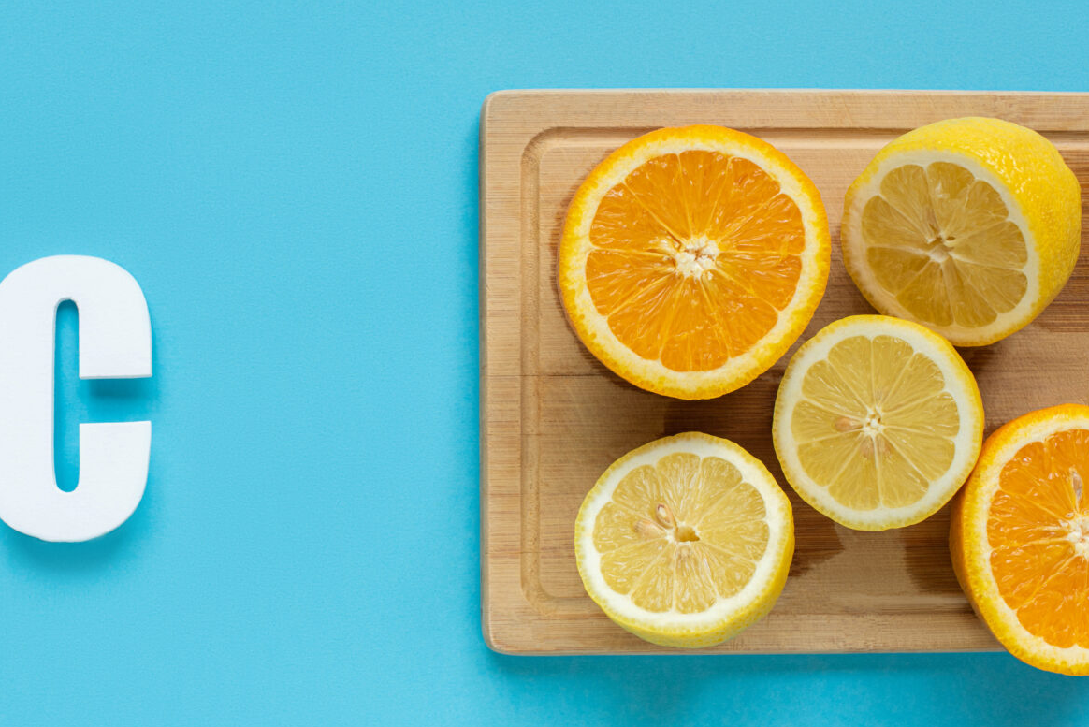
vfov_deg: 20.6
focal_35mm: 66
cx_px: 381
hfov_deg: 30.3
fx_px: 1997
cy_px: 381
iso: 200
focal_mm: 50
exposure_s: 1/10
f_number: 8
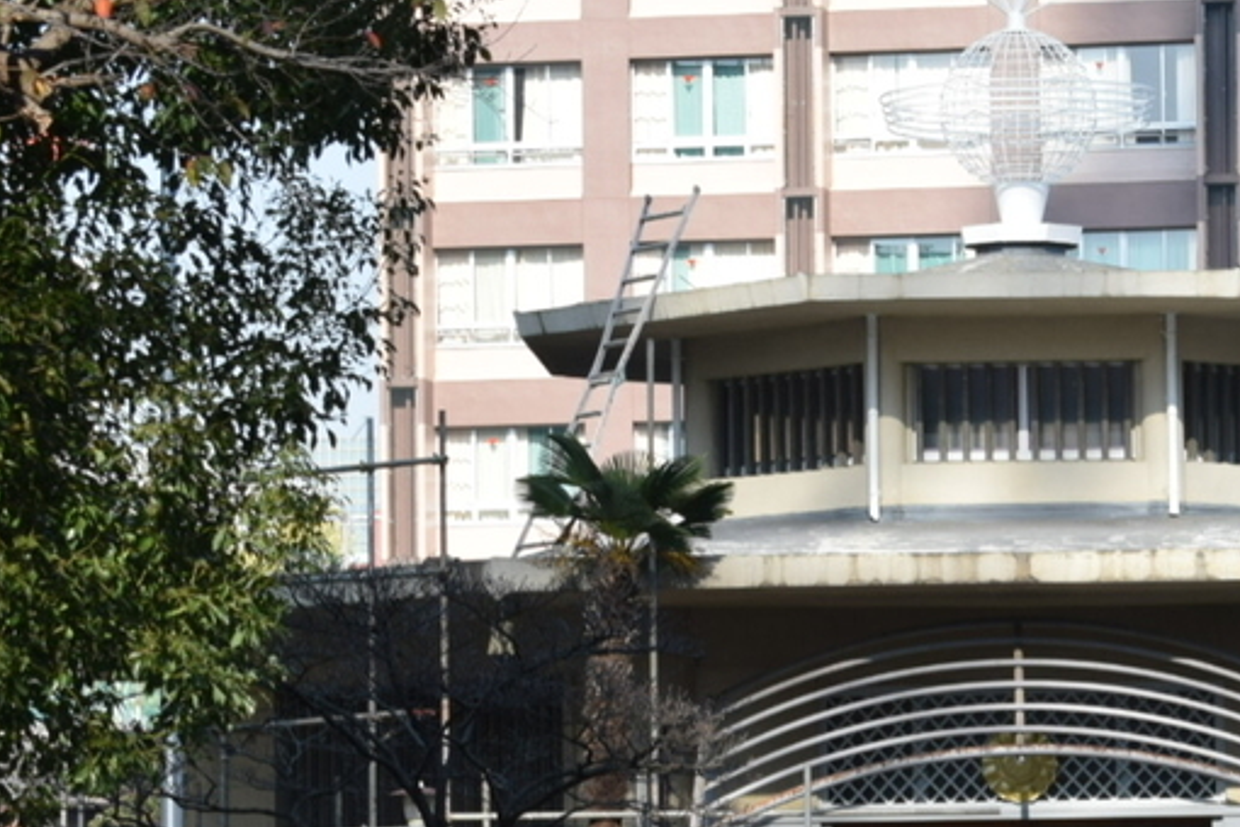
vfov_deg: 7.1
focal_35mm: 194
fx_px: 6688
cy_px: 732
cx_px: 1174
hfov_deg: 10.5
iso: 250
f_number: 8
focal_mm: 55
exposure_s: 1/250
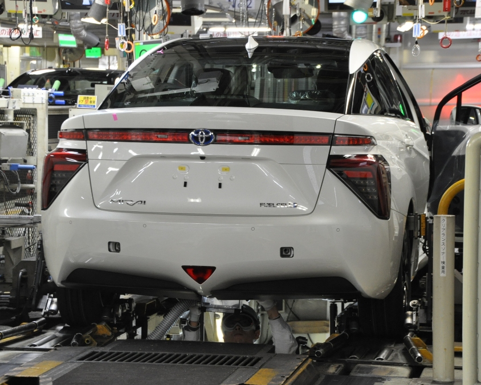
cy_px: 193
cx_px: 219
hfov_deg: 14.5
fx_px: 1894
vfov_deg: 11.6
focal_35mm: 133
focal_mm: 78
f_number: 5.6
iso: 1600
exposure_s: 1/40
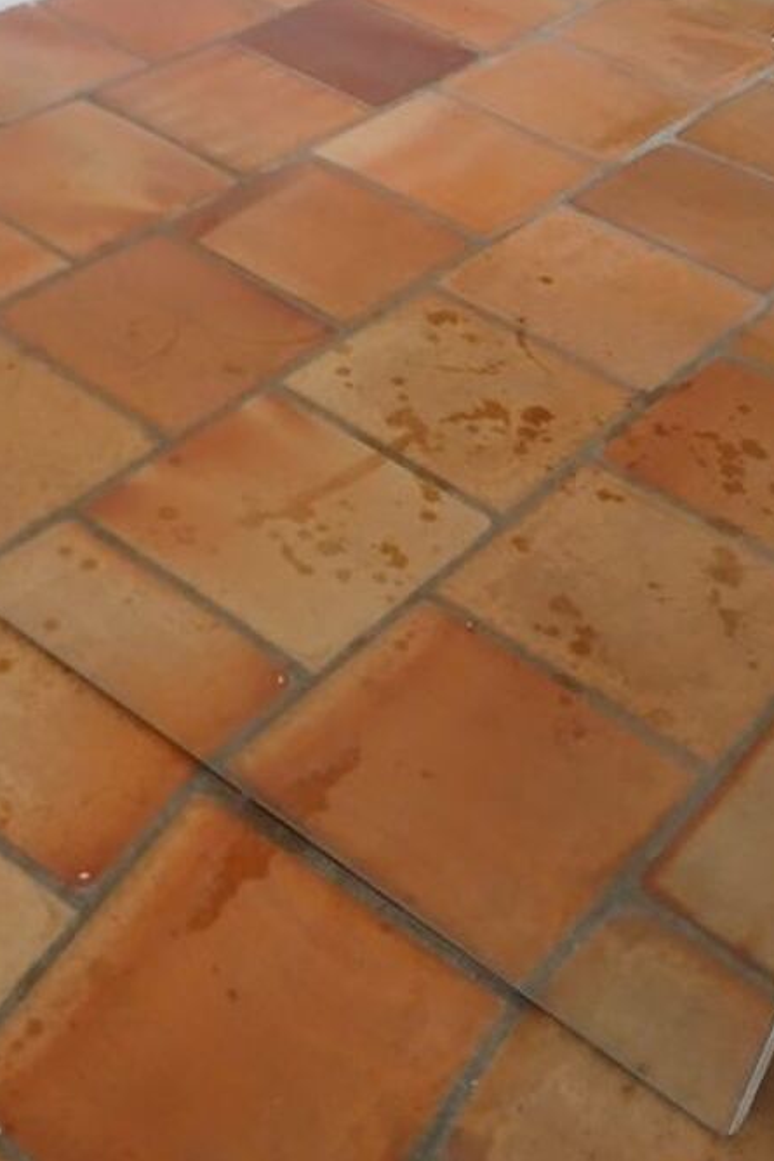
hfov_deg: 24.8
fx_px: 1742
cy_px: 236
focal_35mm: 54
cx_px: 221
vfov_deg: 35.7
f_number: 1.8
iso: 200
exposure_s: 1/50
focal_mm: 3.98
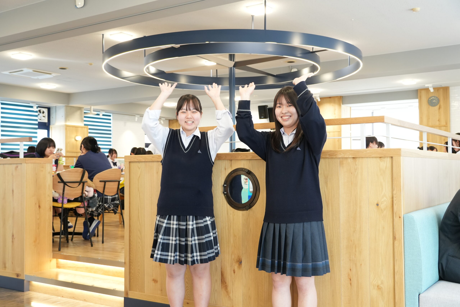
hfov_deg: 45.0
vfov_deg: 30.9
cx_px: 230
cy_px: 154
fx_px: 556
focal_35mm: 44
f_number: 4.5
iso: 800
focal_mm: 29
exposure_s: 1/50
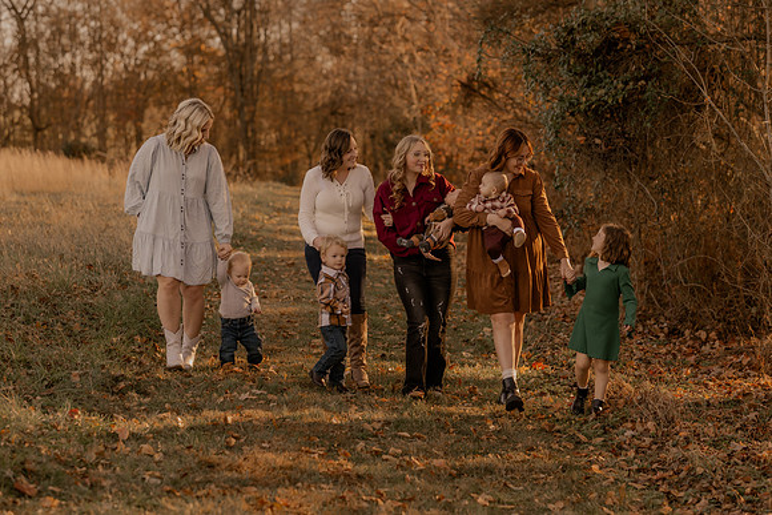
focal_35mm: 85
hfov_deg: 23.9
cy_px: 258
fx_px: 1823
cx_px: 386
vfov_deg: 16.1
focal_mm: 85
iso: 200
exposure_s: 1/320
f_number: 2.8
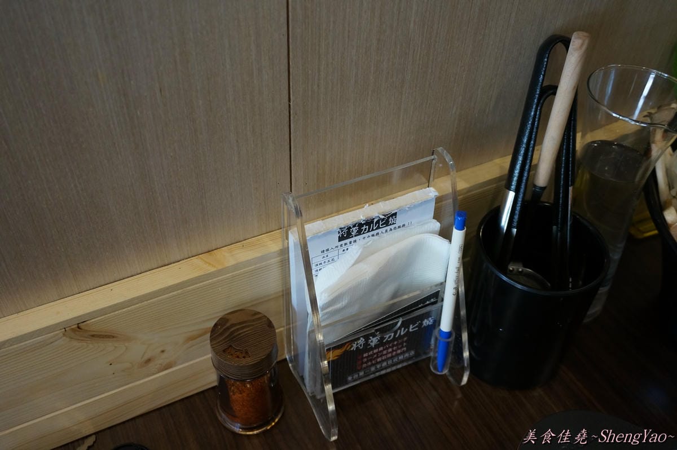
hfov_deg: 55.1
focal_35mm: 34
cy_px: 225
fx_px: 648
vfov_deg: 38.3
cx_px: 338
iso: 800
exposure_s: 1/60
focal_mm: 23
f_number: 4.5
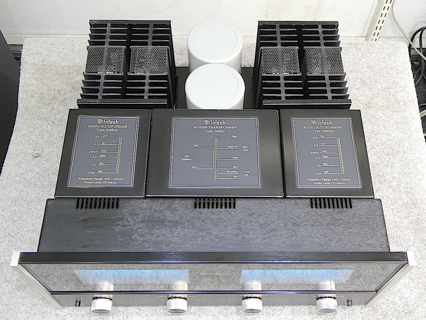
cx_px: 213
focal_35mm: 40
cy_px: 160
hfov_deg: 46.8
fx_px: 492
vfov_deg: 36.0
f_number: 3.8
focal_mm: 7.2
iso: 200
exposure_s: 1/10
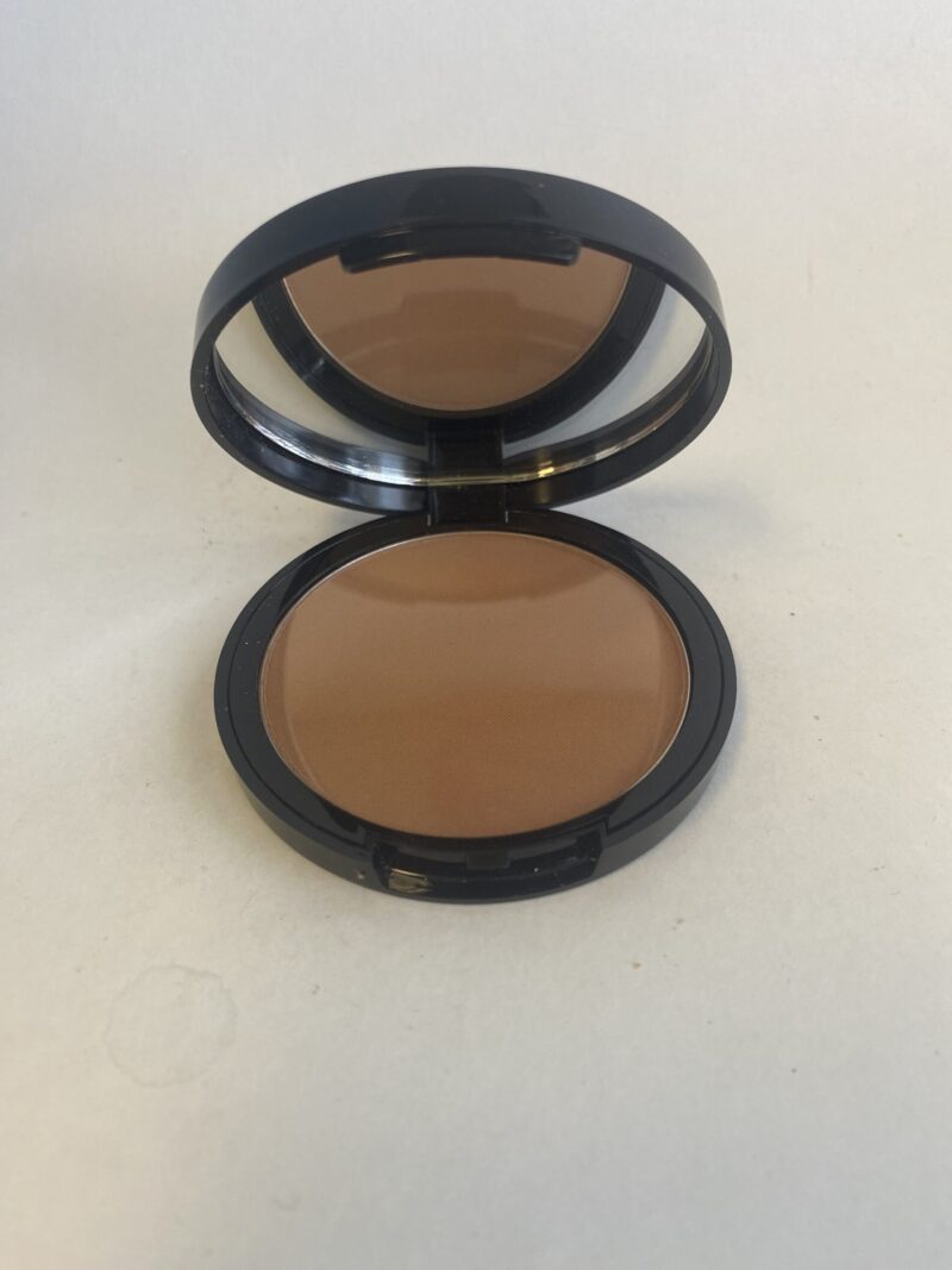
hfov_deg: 53.1
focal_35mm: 26
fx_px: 954
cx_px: 476
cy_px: 635
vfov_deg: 67.3
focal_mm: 4.25
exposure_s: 1/120
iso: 80
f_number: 1.8
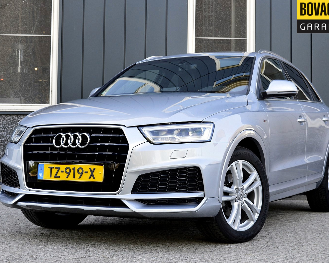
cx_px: 166
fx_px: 662
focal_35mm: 68
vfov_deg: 22.5
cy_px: 132
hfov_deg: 27.9
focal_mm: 40
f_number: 8
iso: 400
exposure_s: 1/80
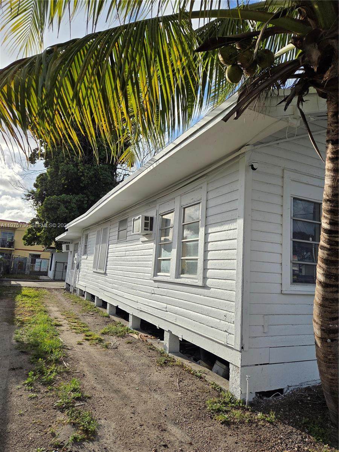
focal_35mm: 23
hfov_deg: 58.9
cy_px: 226
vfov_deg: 73.9
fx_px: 300
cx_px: 170
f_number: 1.8
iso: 80
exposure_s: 1/5004
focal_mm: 5.4
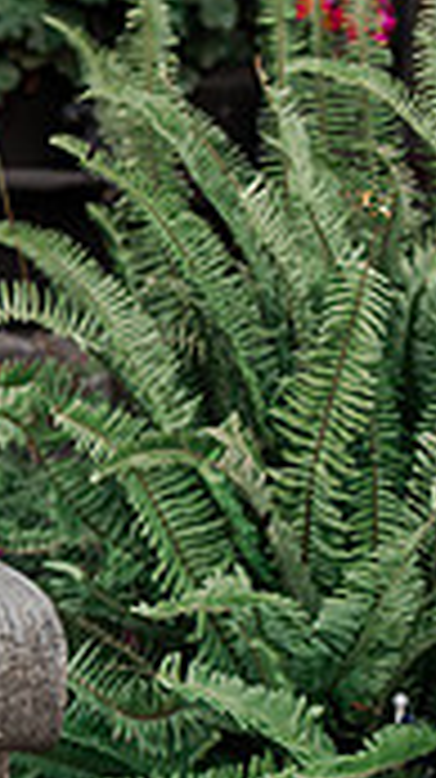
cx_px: -845
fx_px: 3626
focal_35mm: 176
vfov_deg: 12.2
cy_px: 362
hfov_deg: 6.3
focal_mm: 50
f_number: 3.5
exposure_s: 1/250
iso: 400
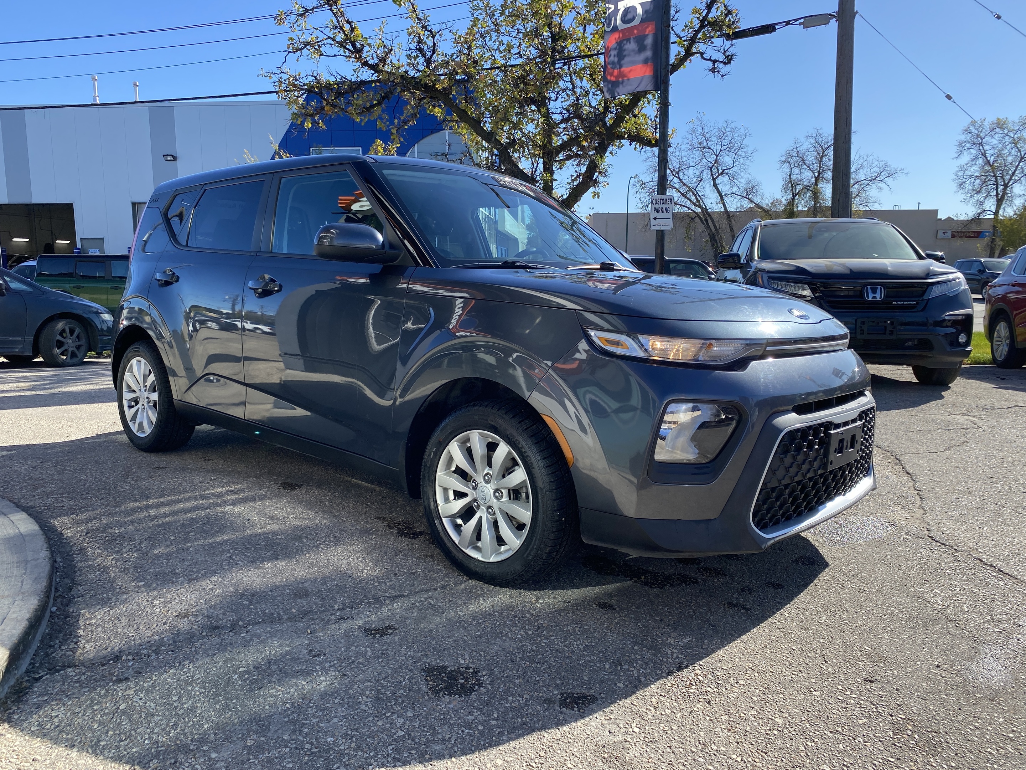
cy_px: 385
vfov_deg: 53.1
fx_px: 771
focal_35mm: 26
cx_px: 513
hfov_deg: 67.3
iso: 32
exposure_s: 1/1300
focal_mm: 4.25
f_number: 1.8
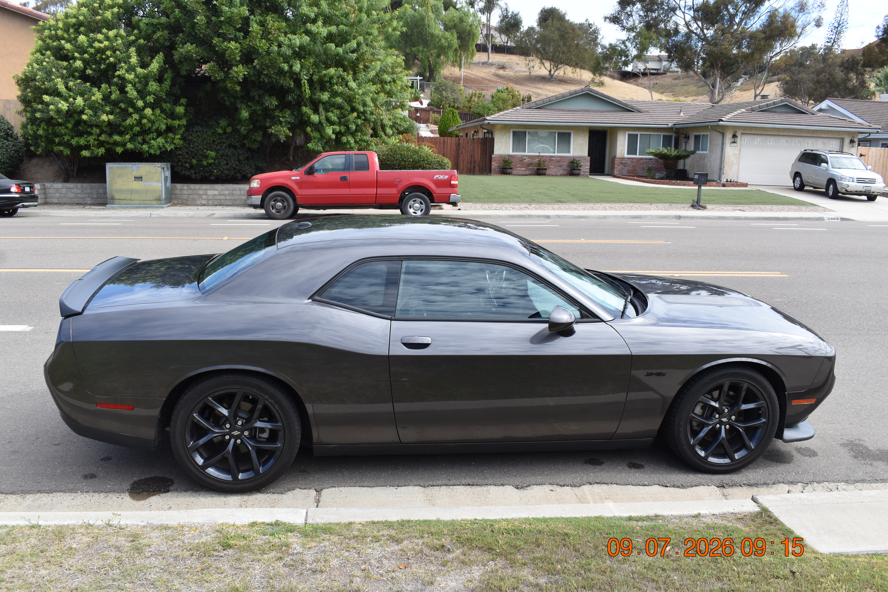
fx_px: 814
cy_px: 296
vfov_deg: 40.0
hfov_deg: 57.2
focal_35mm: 33
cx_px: 444
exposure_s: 1/250
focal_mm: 22
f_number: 8
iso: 200
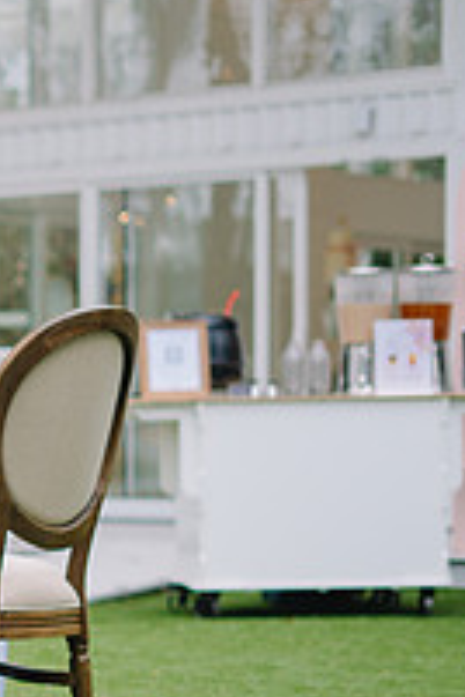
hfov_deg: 9.0
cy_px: 563
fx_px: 2790
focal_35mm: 144
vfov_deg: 14.2
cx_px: -448
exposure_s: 1/160
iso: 50
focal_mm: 50
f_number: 2
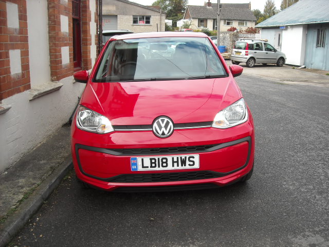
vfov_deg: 40.7
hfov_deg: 52.6
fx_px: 333
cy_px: 124
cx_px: 164
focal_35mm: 35
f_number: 2.8
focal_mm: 5.7
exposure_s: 1/192
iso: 64
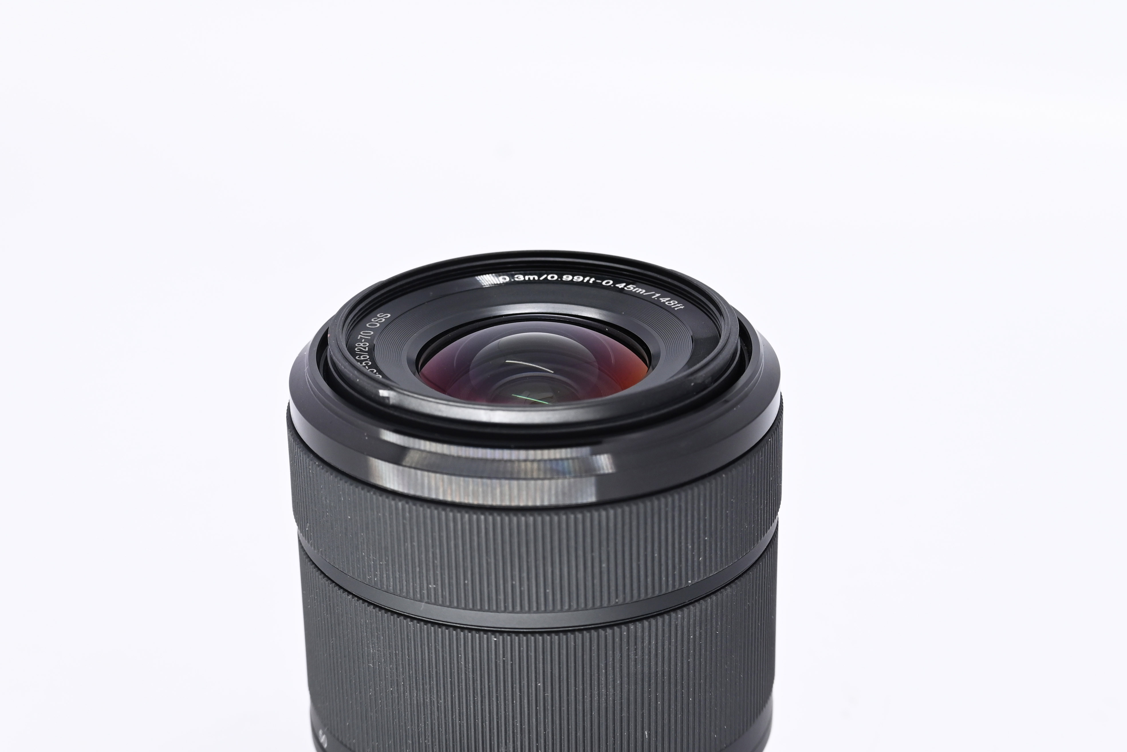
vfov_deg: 16.9
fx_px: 2536
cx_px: 564
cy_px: 376
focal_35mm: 81
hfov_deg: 25.1
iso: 500
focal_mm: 54
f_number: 9
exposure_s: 1/160
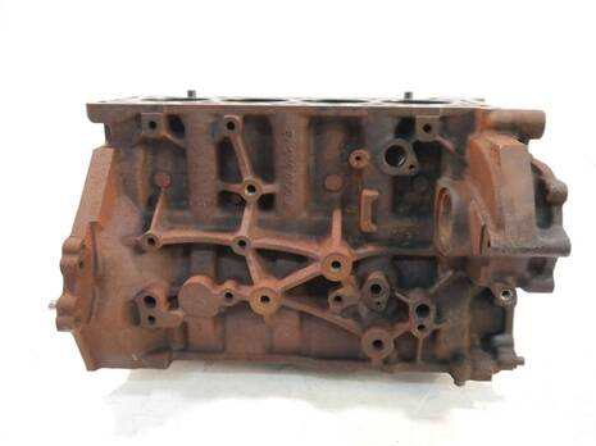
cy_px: 220
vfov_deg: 45.4
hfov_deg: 58.4
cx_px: 306
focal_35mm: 31
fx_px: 533
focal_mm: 15
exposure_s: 1/100
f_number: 3.5
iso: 3200
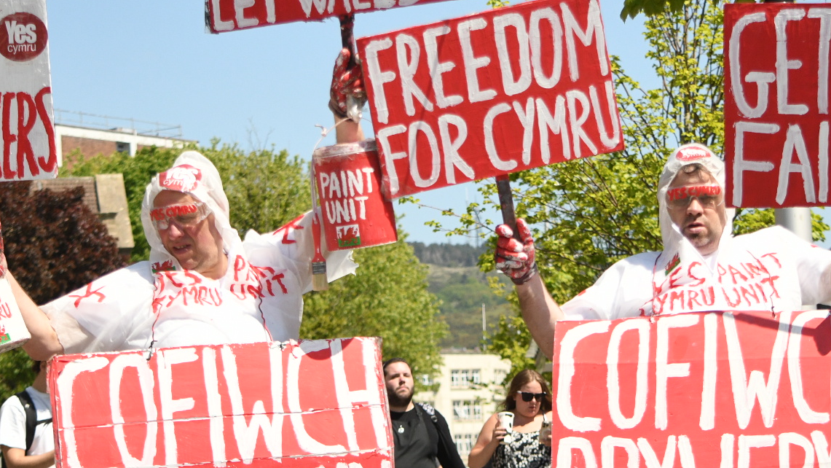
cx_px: 484
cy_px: 262
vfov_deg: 9.9
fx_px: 2705
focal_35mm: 123
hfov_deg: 17.5
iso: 1000
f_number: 4.5
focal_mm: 55
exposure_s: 1/8000
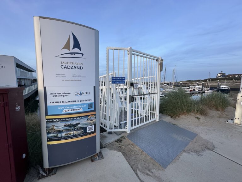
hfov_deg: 102.1
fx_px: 98
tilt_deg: -5.9
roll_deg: -1.1
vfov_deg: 85.7
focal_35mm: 14
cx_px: 121
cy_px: 91
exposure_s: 1/99
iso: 80
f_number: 2.2
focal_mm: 2.22
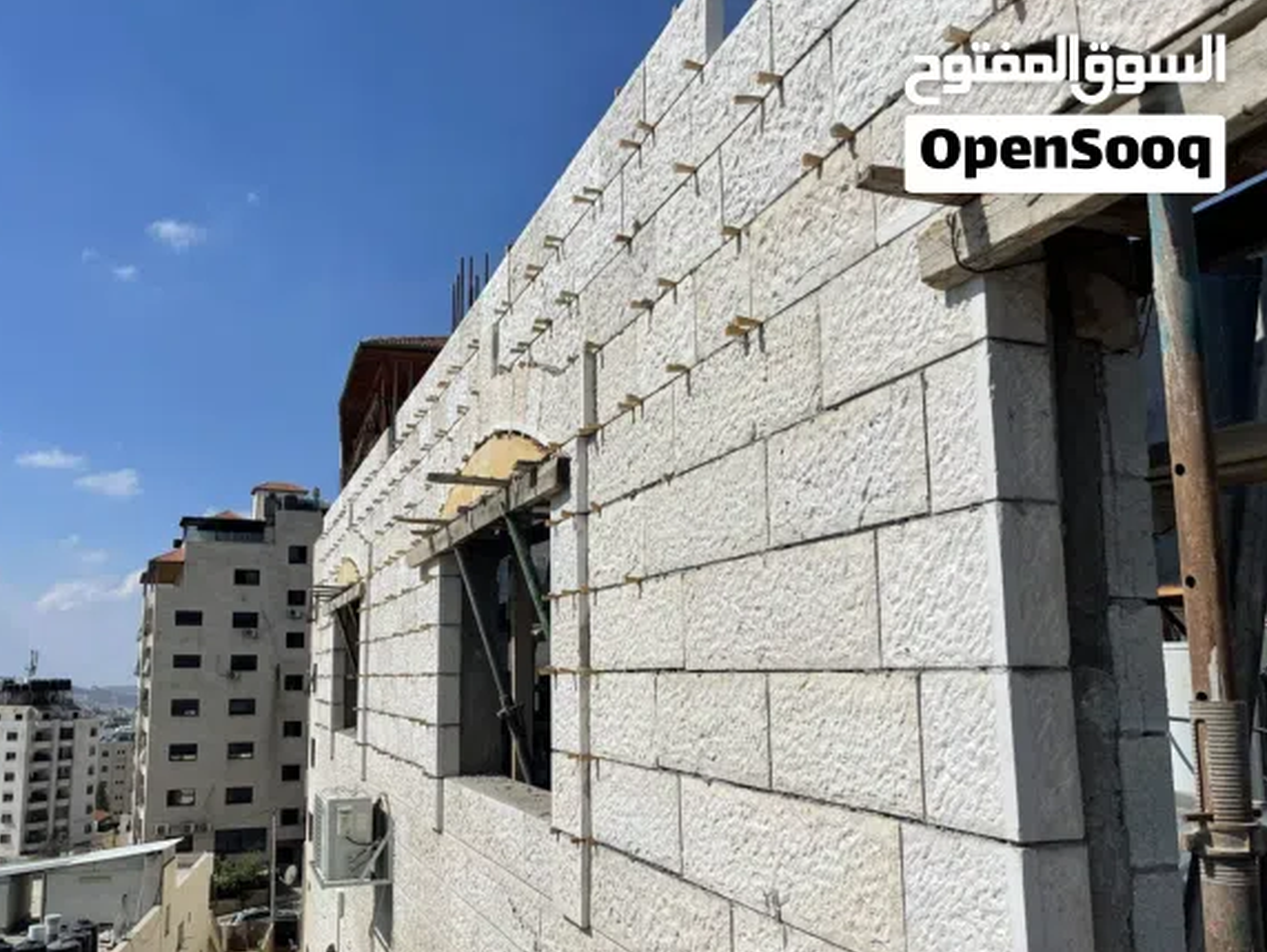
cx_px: 570
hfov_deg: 63.3
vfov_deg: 49.7
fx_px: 1025
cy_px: 513
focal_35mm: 28
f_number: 1.6
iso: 32
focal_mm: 5.1
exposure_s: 1/10989
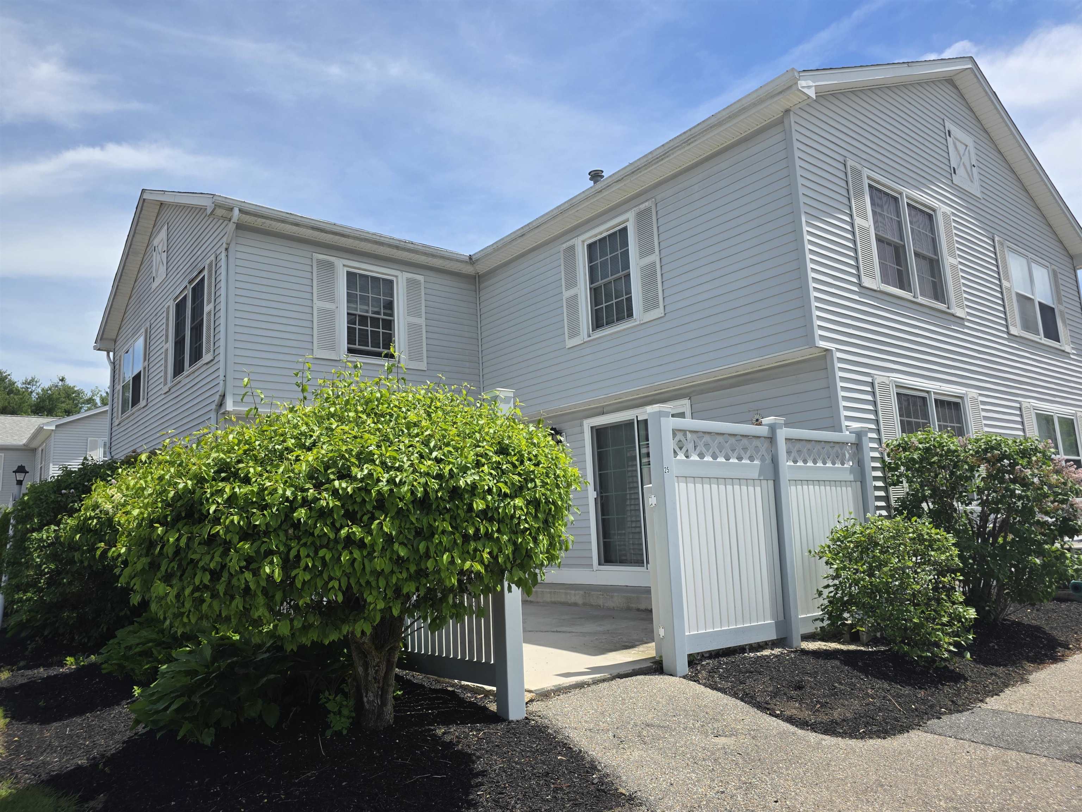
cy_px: 406
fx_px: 719
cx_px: 541
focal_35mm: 23
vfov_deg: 58.9
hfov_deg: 73.9
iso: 80
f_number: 1.7
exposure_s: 1/6150
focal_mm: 6.3
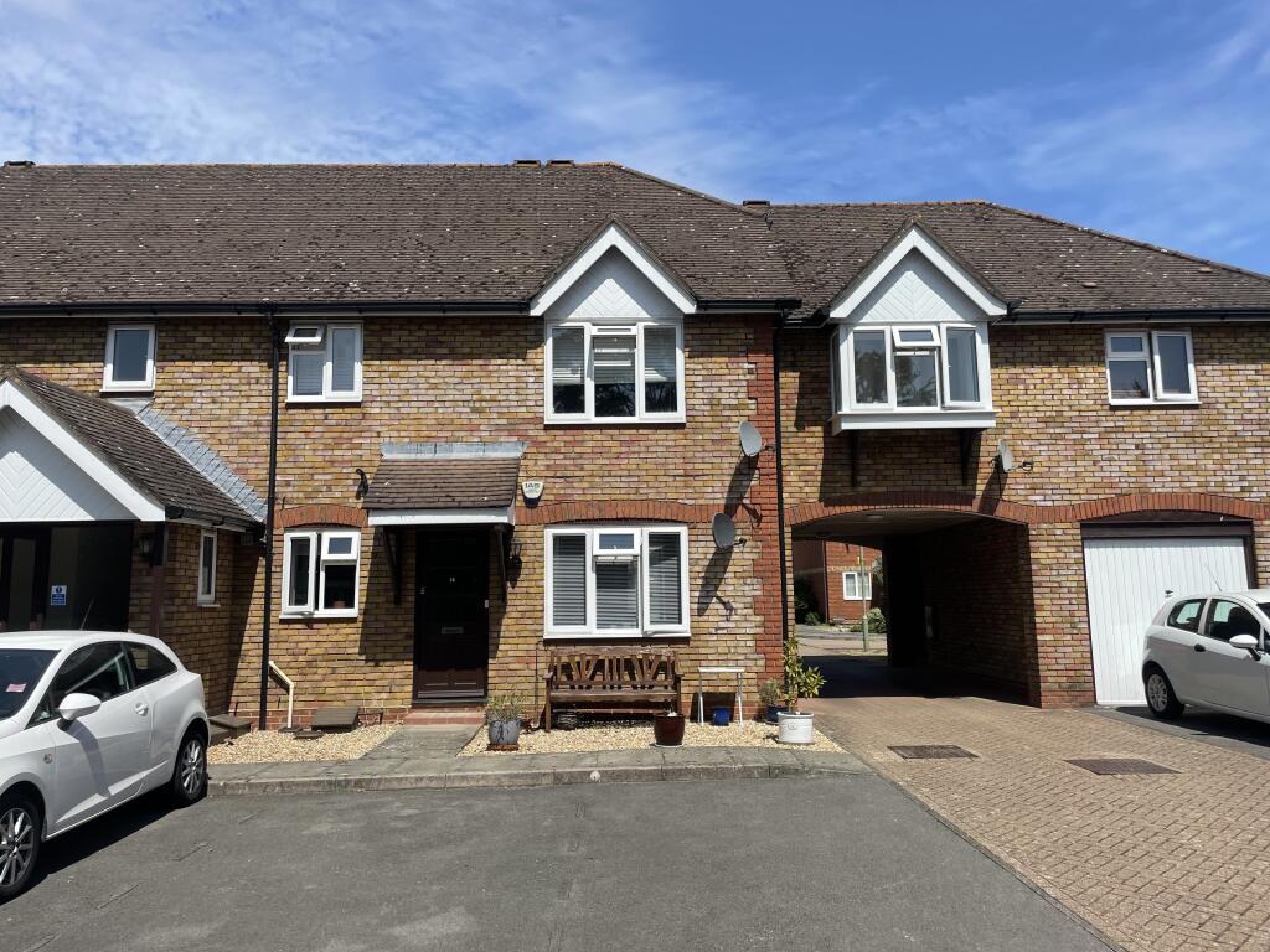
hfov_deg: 67.3
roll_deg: +0.8
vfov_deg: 53.1
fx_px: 954
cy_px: 476
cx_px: 635
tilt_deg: +6.6
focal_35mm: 26
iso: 32
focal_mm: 4.2
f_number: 1.6
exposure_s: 1/4292
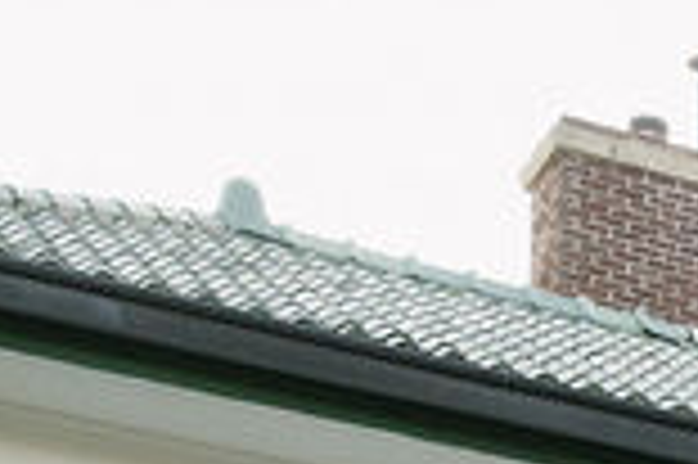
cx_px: 1583
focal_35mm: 168
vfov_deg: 7.2
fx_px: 3254
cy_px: 1453
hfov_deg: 10.7
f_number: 4.5
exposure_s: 1/500
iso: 1000
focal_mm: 24
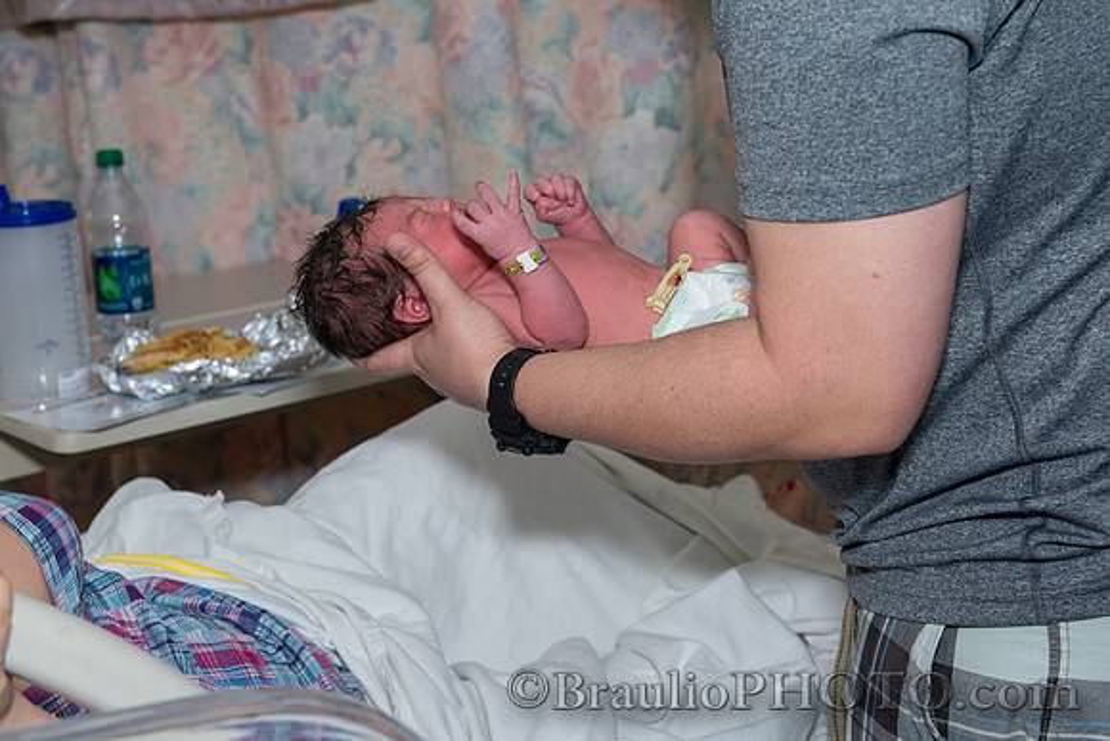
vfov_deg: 21.9
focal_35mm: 62
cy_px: 370
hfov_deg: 32.4
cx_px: 555
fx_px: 1912
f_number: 7.1
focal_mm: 62
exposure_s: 1/200
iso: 640
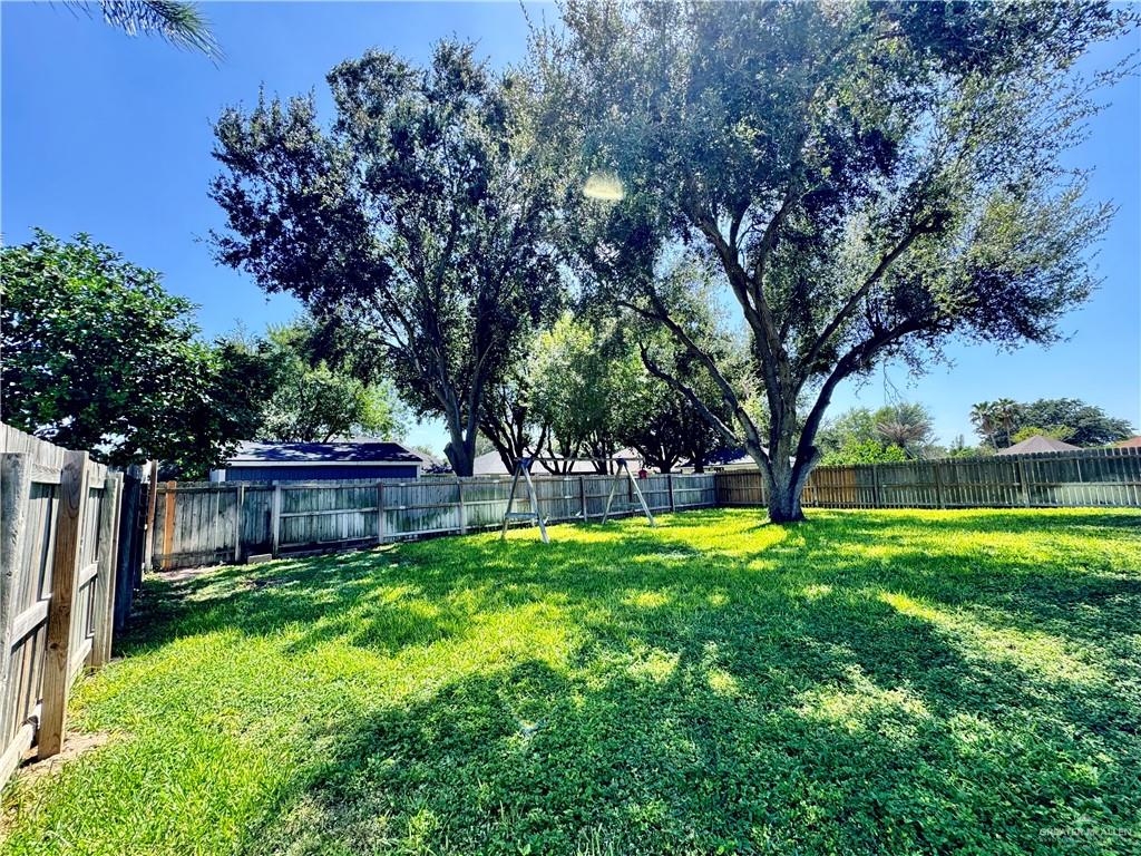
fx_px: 461
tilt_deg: +6.2
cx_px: 570
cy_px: 428
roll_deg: +1.8
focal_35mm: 14
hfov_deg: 102.1
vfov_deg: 85.7
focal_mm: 2.22
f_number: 2.2
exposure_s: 1/269
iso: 40
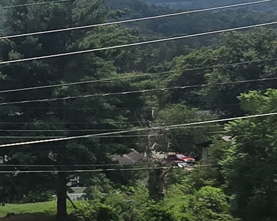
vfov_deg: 15.5
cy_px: 110
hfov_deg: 17.5
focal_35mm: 99
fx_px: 811
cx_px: -133
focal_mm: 2.2
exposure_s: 1/4939
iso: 50
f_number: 2.2
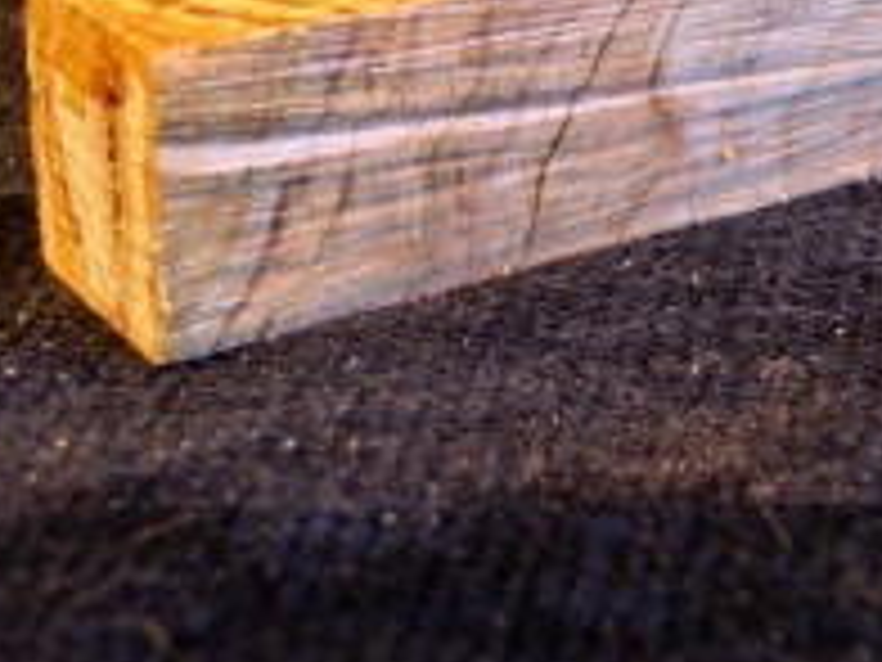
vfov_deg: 10.1
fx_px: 3745
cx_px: 540
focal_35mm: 147
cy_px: 214
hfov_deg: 13.4
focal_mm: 50
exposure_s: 1/40
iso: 800
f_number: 5
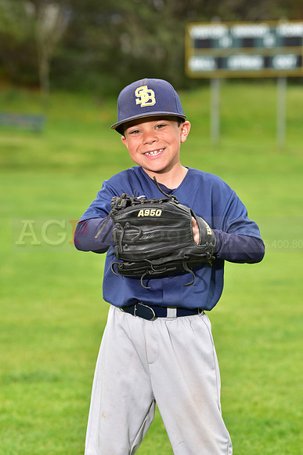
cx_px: 152
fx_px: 1766
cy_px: 228
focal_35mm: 140
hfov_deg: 9.8
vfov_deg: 14.7
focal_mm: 140
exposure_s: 1/250
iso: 400
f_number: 5.6
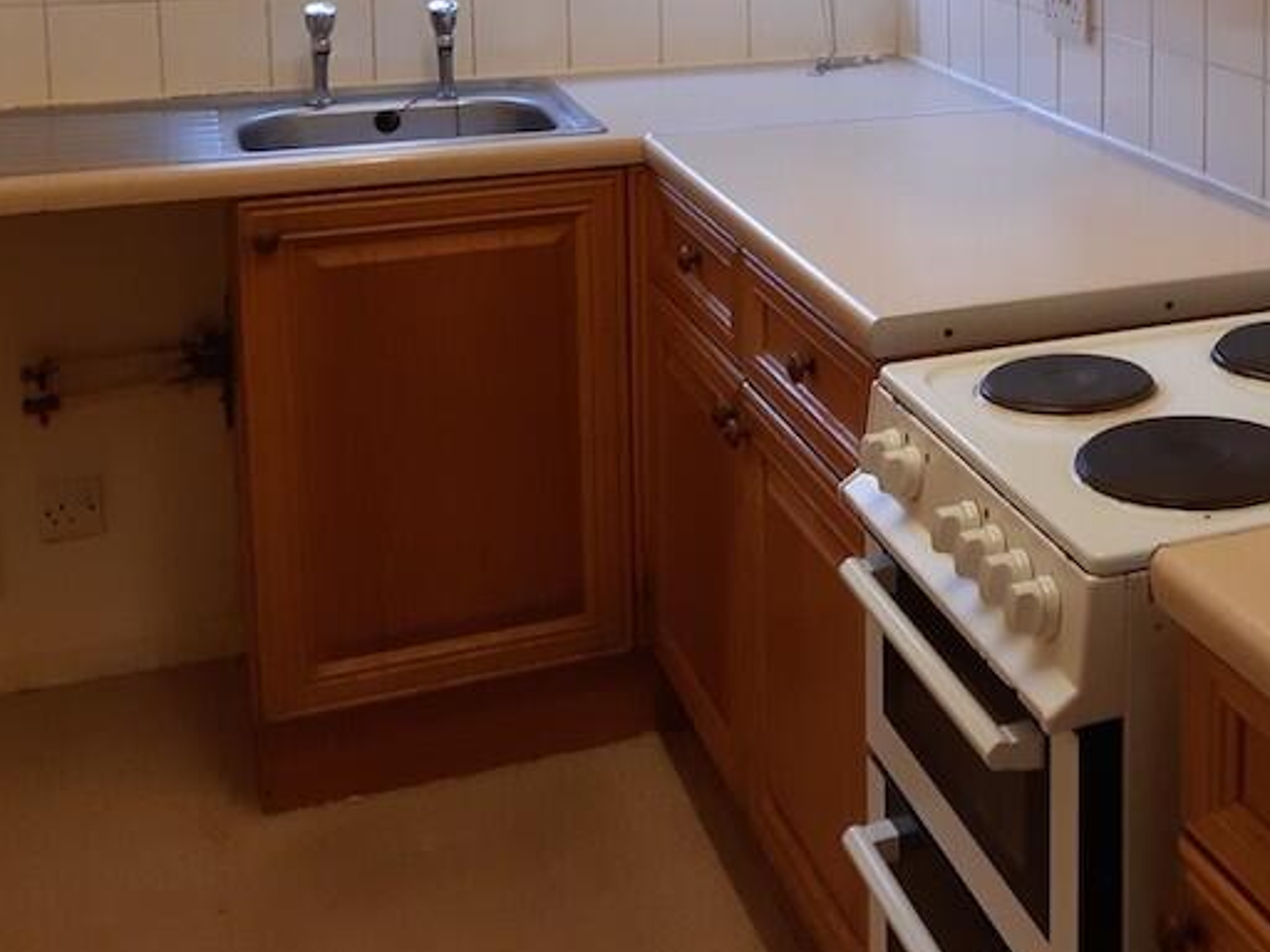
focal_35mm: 52
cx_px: 1131
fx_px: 1908
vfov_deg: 26.6
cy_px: 17
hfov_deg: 34.8
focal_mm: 3.92
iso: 100
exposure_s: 1/50
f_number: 1.7
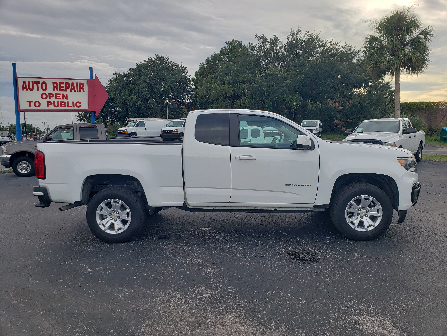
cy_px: 168
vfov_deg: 53.1
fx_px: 336
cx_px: 224
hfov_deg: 67.3
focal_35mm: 26
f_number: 2.4
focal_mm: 4.3
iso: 50
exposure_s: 1/471
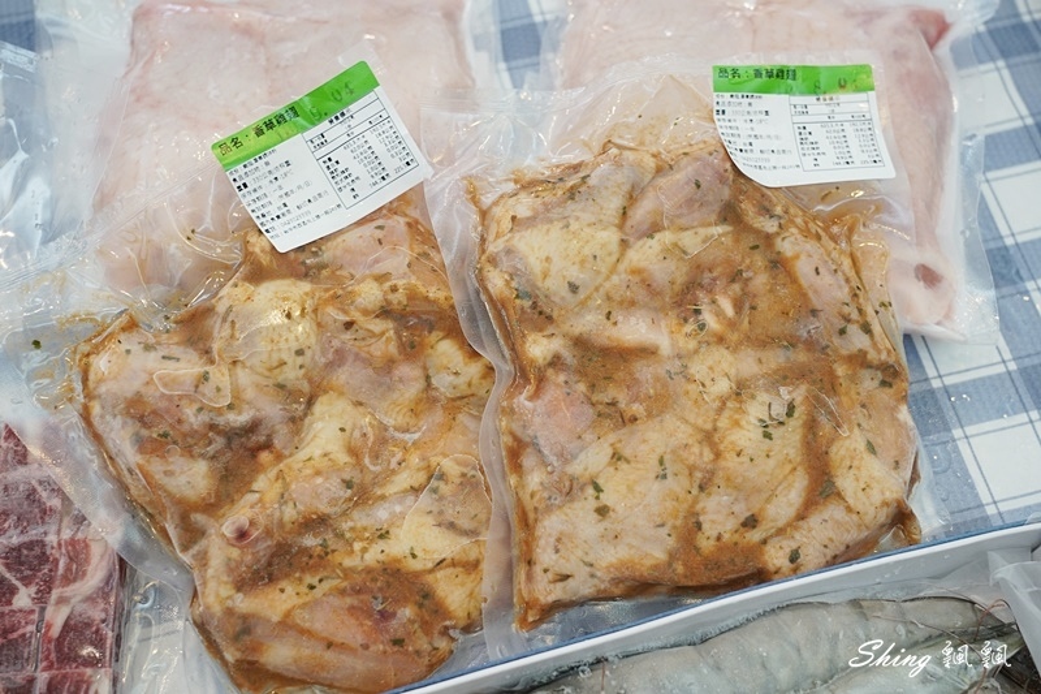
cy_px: 347
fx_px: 1214
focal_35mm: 42
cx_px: 520
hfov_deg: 46.4
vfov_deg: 31.9
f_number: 5.6
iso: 800
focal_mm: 42
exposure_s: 1/50
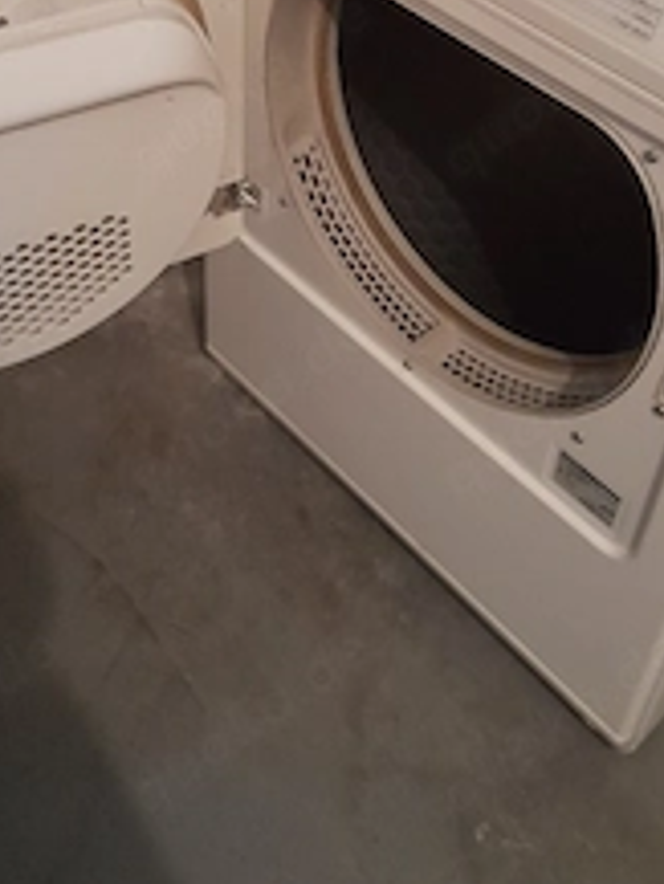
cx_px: 338
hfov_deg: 31.5
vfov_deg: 39.0
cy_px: 130
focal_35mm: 46
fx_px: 1175
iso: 640
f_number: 2
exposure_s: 1/25
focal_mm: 4.6
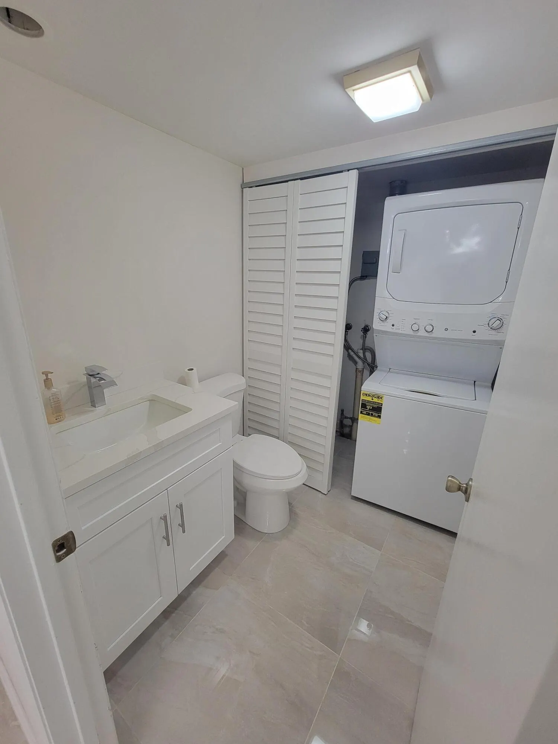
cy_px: 372
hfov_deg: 89.9
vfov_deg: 106.2
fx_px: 279
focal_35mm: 13
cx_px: 279
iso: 320
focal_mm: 2.2
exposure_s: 1/60
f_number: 2.2
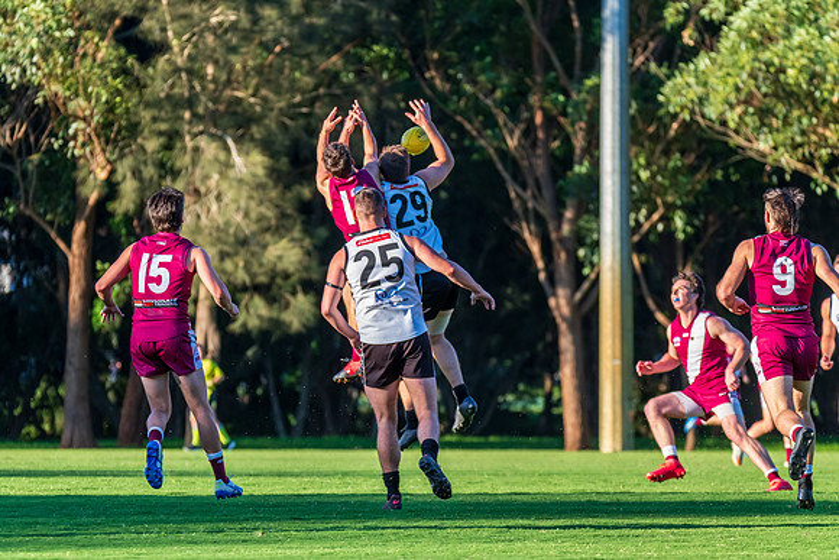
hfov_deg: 7.2
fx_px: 6655
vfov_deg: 4.8
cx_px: 365
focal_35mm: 286
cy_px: 246
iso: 1000
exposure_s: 1/1250
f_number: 6.3
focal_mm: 250
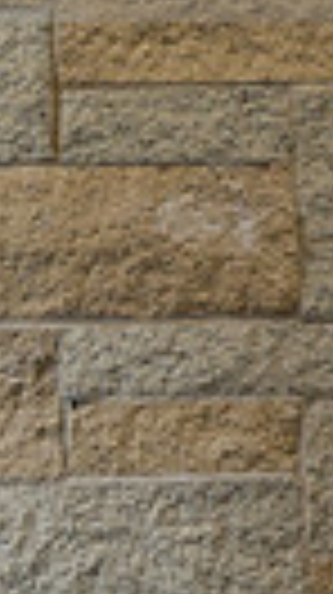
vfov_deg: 6.8
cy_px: -268
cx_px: -504
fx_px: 4942
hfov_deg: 3.8
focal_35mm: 314
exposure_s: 1/60
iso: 400
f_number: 3.2
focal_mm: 68
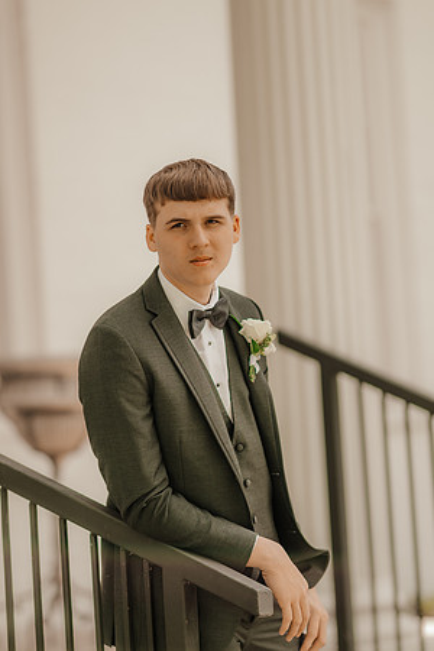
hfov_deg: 8.7
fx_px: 2839
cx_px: 217
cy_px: 326
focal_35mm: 157
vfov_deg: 13.1
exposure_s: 1/800
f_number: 1.4
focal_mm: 105
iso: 64
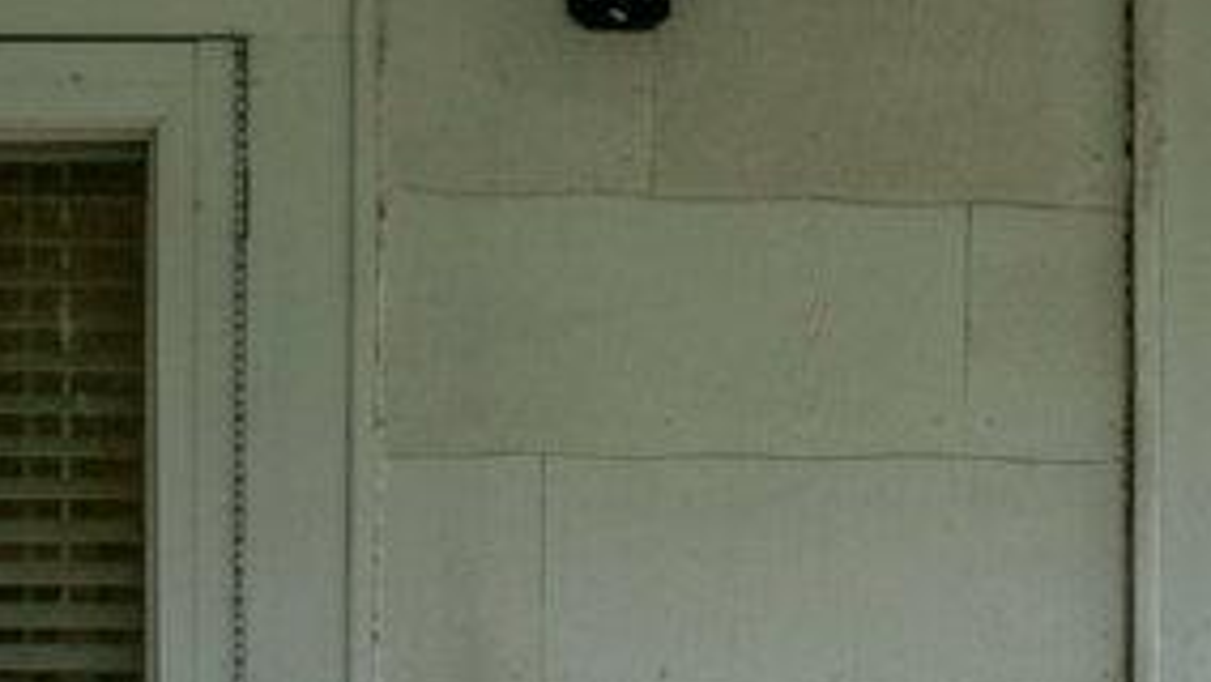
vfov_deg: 9.8
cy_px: 895
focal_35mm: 121
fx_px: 3887
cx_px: 563
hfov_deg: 17.7
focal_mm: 16
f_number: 8
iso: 1250
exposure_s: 1/400
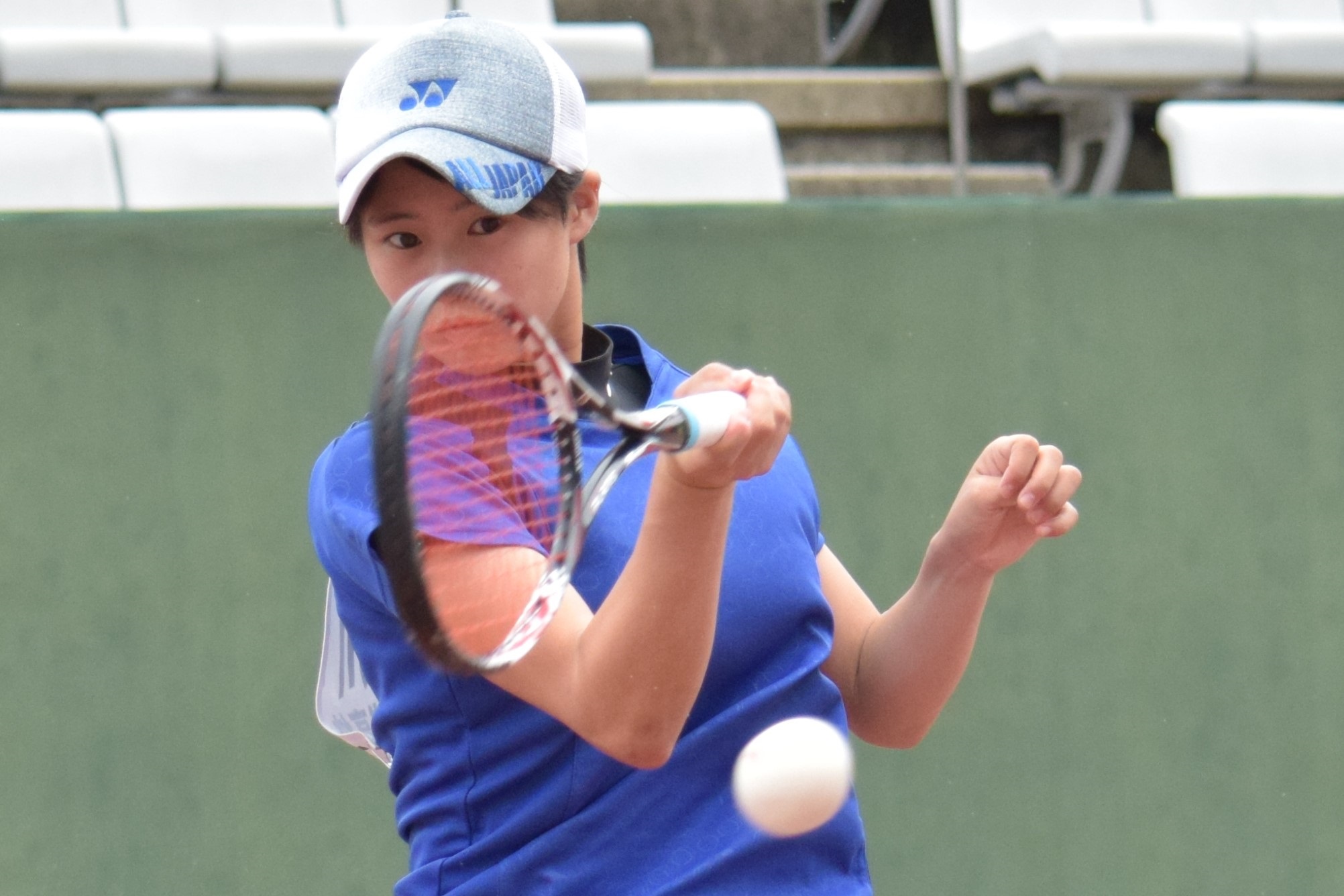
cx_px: 672
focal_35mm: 117
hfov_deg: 17.5
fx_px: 4368
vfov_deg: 11.7
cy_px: 448
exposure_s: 1/2500
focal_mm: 78
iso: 1250
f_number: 4.5
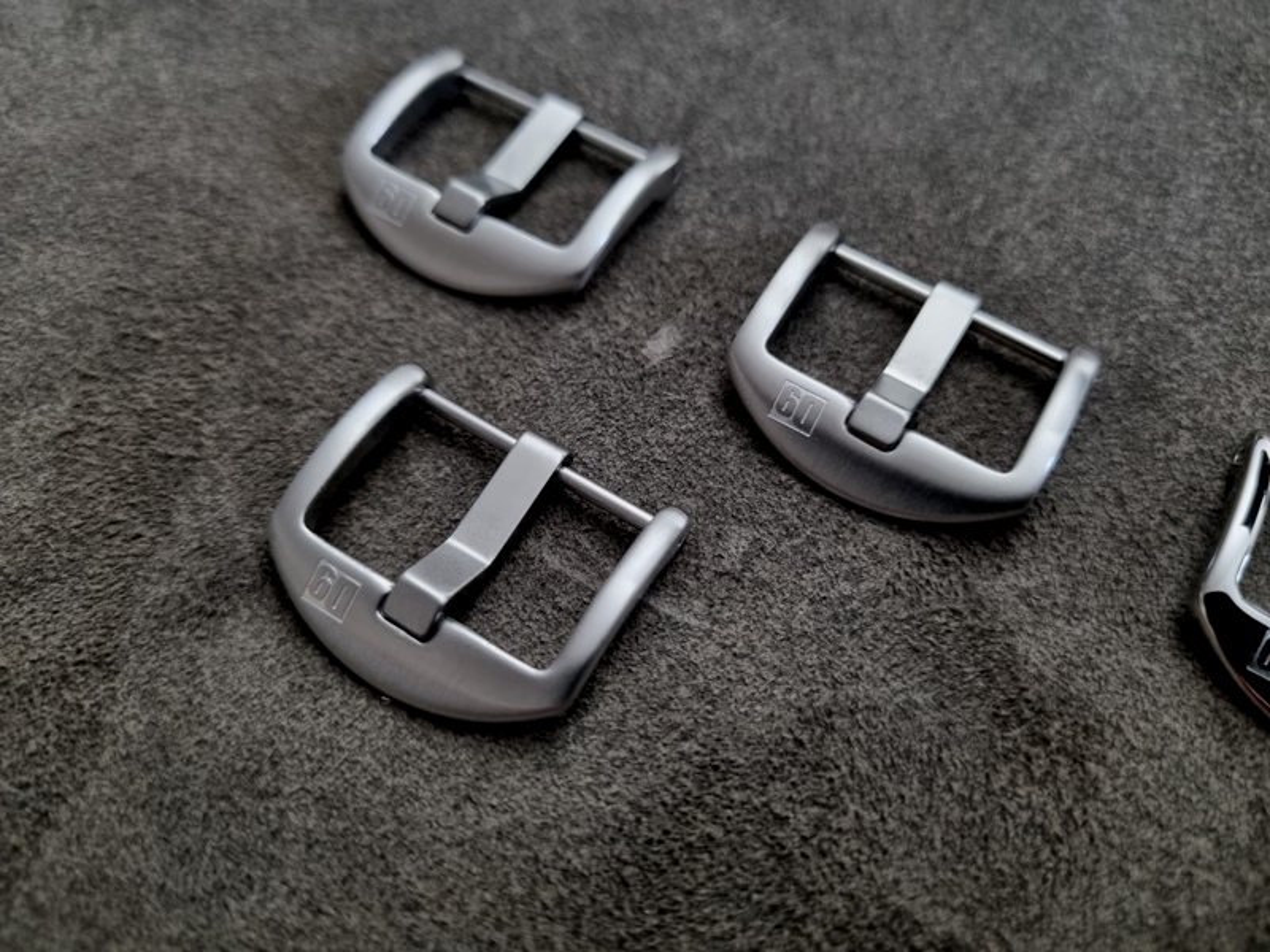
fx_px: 954
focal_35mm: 26
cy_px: 476
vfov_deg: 53.1
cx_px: 635
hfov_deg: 67.3
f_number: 1.8
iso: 640
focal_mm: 5.4
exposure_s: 1/50
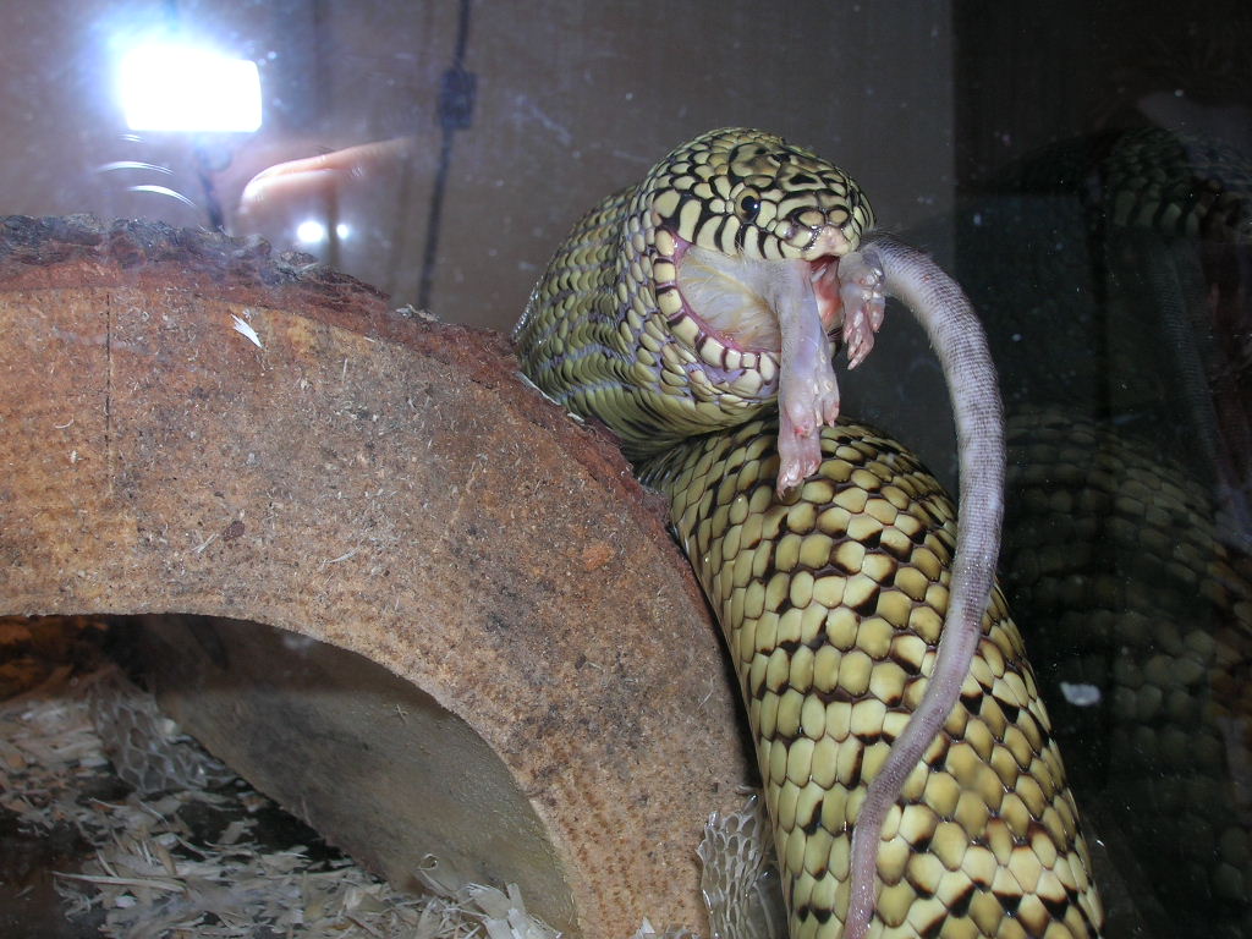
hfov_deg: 41.2
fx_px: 1664
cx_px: 626
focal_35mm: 46
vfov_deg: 31.5
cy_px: 470
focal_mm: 7.7
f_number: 5.4
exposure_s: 1/60.1
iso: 50
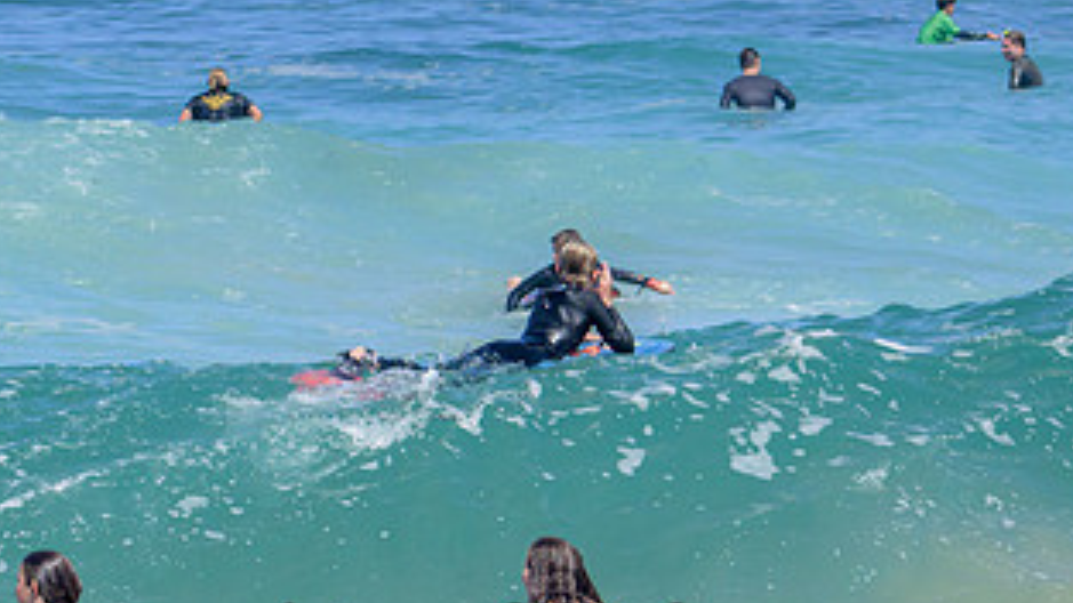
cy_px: 715
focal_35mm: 474
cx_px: 591
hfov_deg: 4.6
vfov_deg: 2.6
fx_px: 13485
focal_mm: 210
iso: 1000
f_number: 11
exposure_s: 1/2000
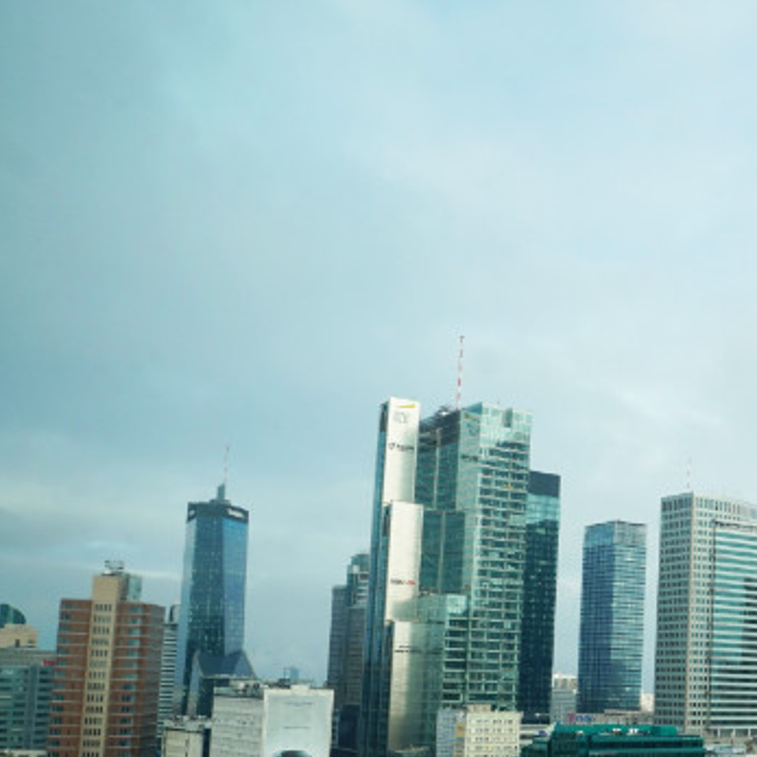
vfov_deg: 35.4
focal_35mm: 47
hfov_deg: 31.9
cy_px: 557
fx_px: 1163
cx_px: 831
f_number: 10
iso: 100
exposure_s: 1/80
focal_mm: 16
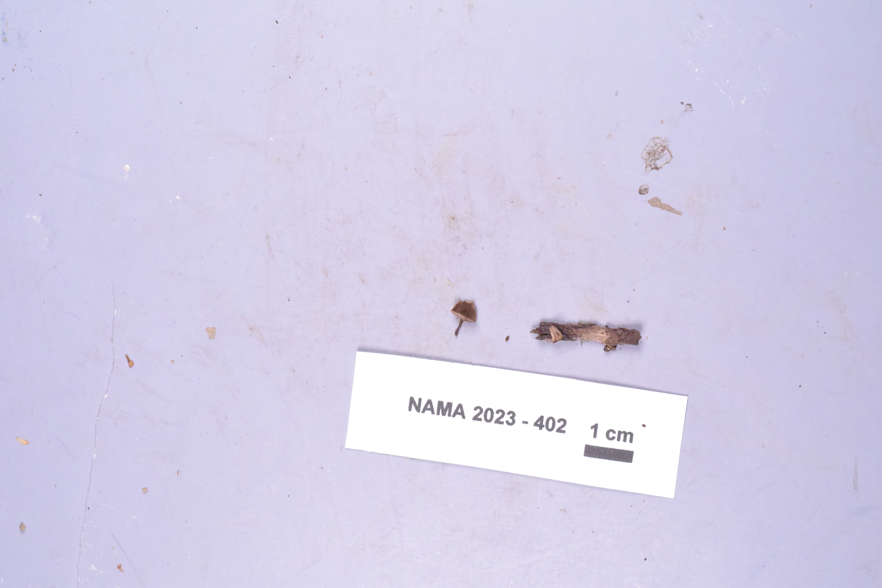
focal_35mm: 90
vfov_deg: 15.2
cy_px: 294
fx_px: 2205
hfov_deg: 22.6
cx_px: 441
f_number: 18
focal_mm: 60
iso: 8000
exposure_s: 1/1250
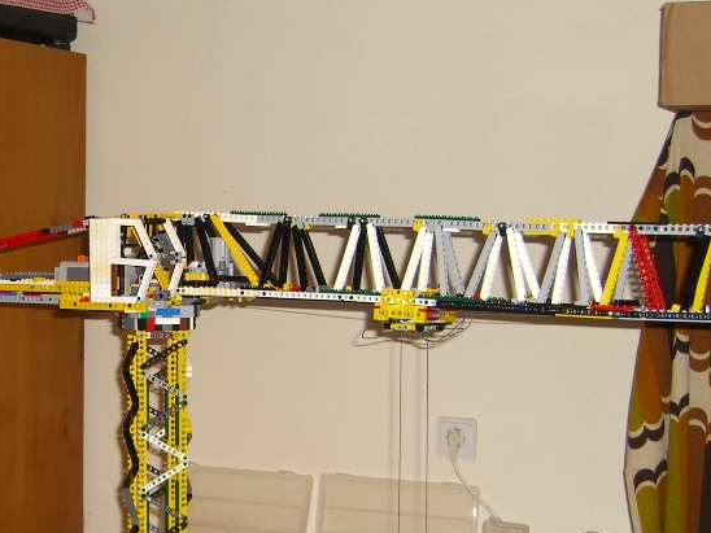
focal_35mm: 71
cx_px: 140
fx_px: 1458
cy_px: 329
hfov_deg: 26.9
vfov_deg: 20.7
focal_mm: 7.9
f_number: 2.8
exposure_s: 1/60
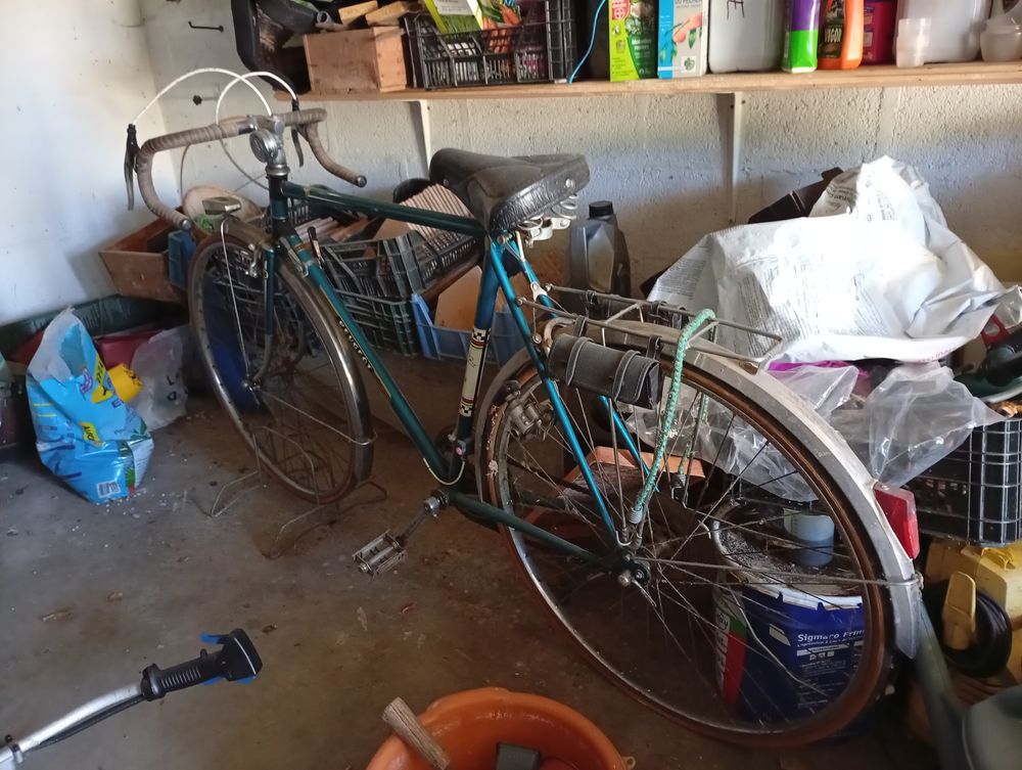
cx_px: 511
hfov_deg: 65.2
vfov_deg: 51.5
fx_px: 798
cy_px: 385
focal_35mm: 27
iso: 420
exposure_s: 1/33.3
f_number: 1.8
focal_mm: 3.84
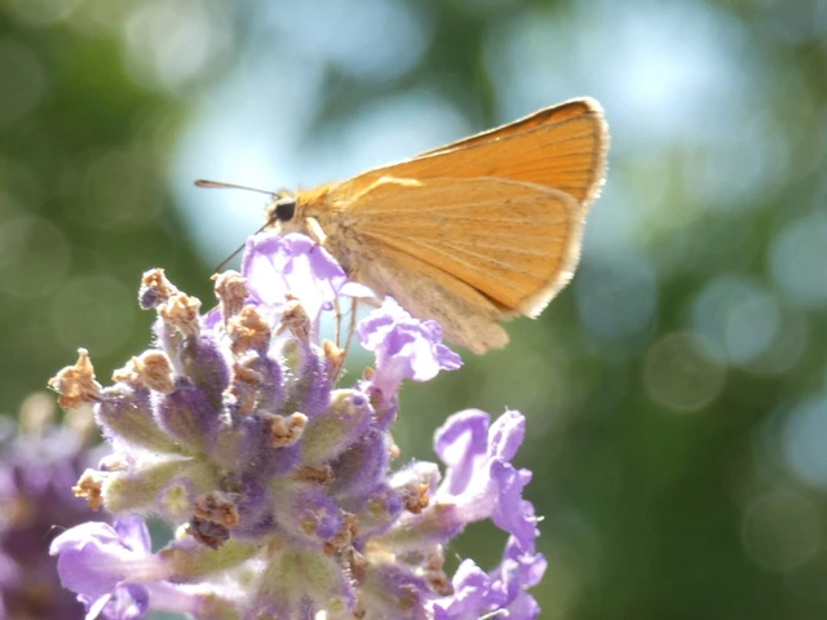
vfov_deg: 10.3
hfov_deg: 13.7
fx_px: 3440
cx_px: 414
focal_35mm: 144
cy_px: 310
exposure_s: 1/80
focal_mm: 25.8
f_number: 5.3
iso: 125
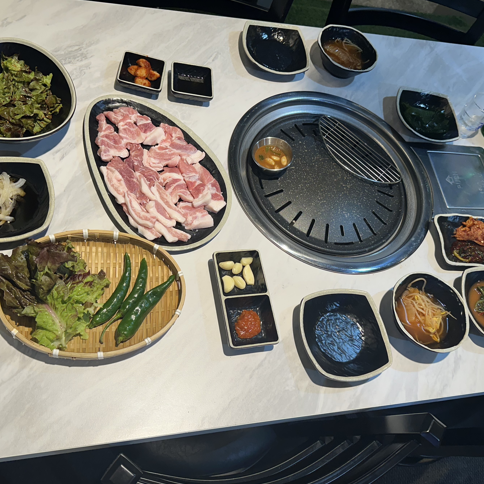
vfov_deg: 51.1
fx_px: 506
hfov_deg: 51.1
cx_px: 246
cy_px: 228
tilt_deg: -56.0
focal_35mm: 32
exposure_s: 1/120
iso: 100
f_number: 1.78
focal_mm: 6.86
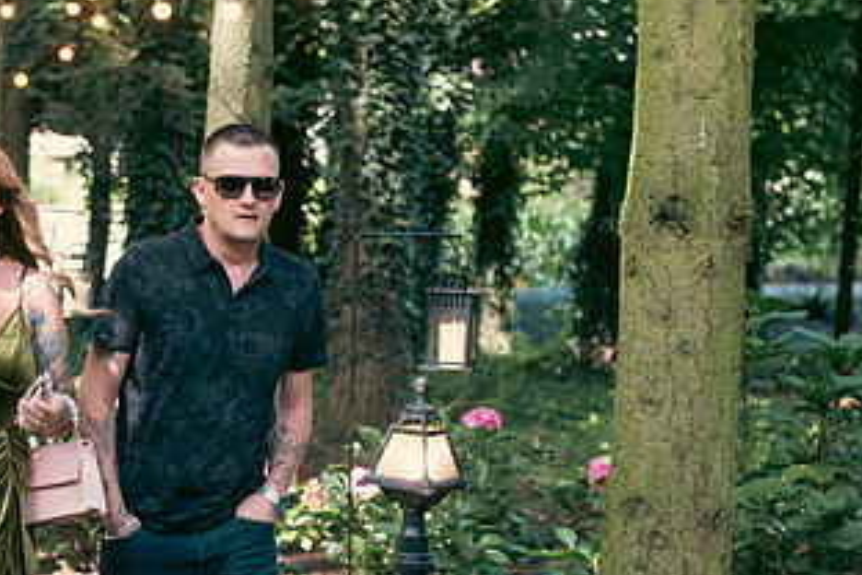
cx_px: 169
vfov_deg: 10.5
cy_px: 380
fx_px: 3113
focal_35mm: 130
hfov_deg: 15.7
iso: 250
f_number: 3.5
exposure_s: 1/160
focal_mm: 70
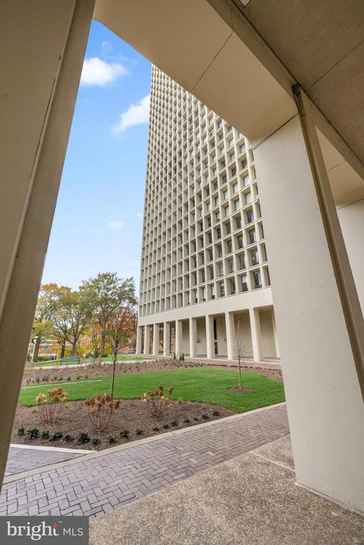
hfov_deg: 79.2
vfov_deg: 102.3
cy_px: 272
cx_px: 182
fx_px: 220
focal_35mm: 14
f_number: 6.3
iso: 1250
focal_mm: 14.5
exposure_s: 1/640
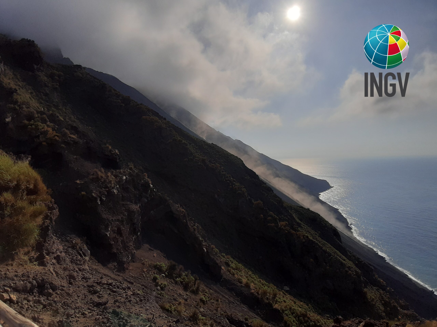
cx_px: 218
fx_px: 227
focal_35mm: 18
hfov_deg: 87.8
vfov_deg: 71.6
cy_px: 164
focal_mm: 1.87
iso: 40
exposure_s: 1/5291
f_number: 2.4
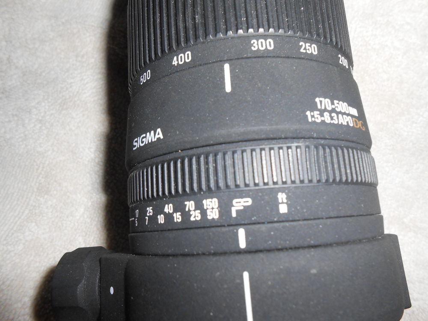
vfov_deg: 53.1
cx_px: 214
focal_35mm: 26
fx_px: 321
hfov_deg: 67.3
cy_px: 160
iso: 200
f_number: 11.5
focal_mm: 4.6
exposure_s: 1/25
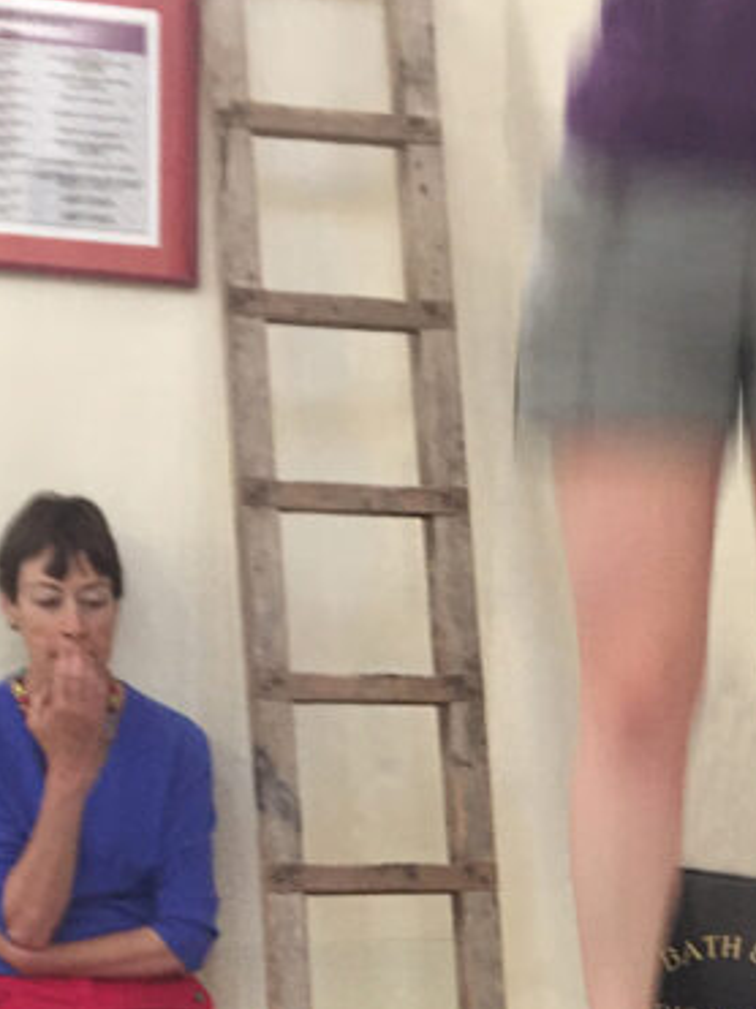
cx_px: 642
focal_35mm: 80
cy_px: 1224
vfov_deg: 22.4
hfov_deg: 18.2
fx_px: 2331
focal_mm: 4.15
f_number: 2.2
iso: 160
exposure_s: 1/33
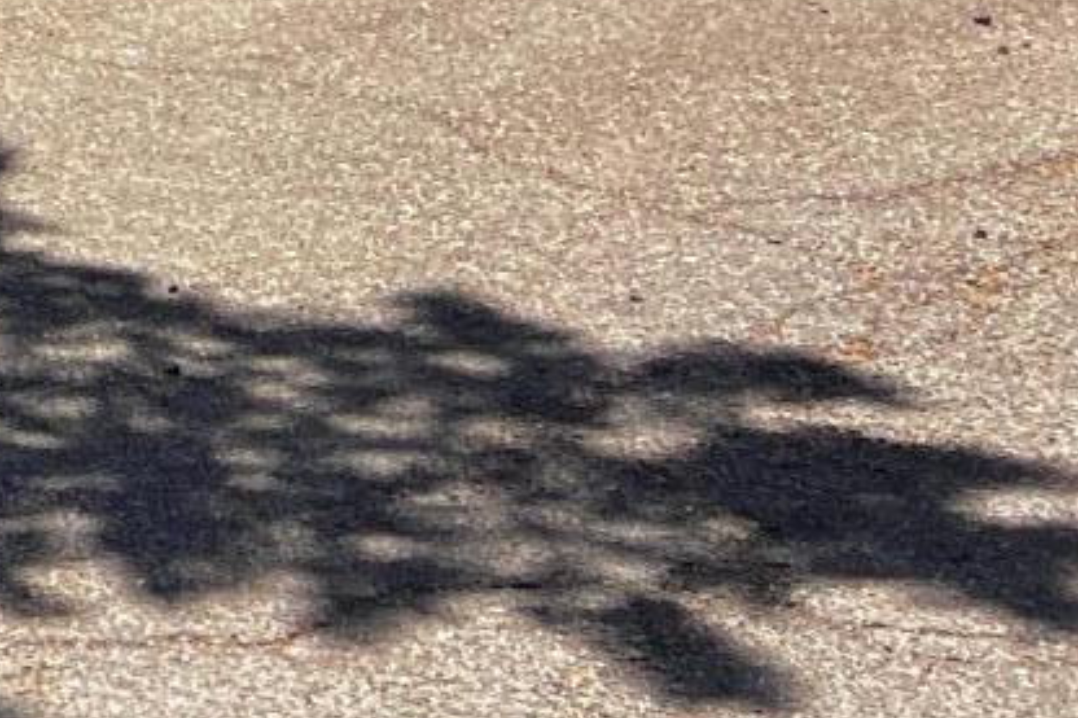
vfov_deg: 9.3
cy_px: -1039
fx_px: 3891
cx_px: -1469
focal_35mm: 130
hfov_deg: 12.5
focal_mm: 5.7
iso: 50
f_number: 1.5
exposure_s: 1/791
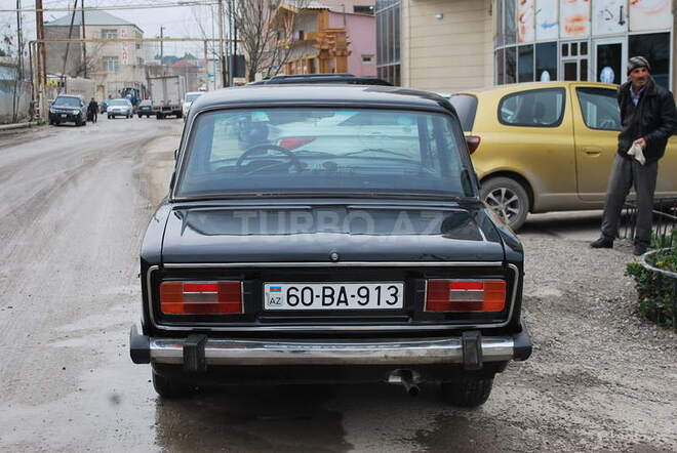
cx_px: 338
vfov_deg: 25.1
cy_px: 226
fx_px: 1017
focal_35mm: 54
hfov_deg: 36.8
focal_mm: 36
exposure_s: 1/125
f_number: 5.6
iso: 100
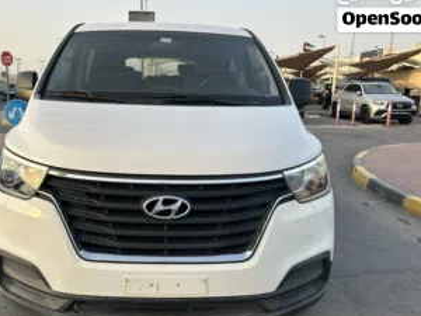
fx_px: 389
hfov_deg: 56.3
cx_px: 164
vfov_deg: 44.0
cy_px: 187
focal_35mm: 32
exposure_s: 1/879
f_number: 1.78
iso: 80
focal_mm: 6.86
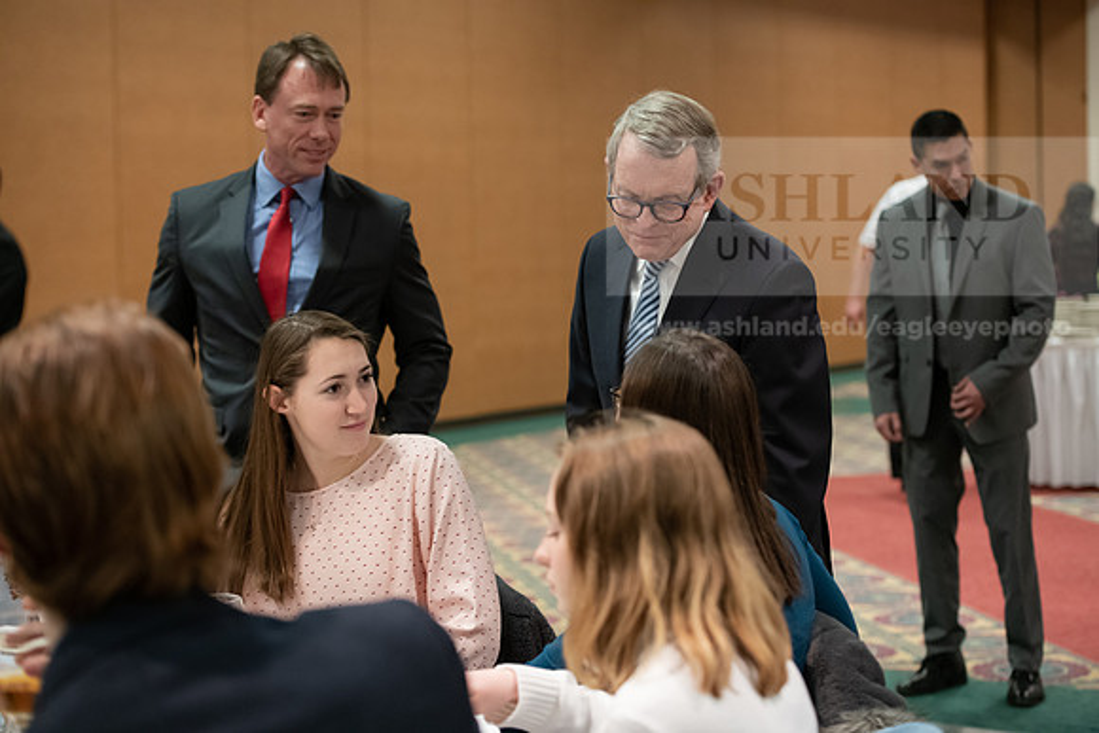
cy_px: 366
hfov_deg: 28.8
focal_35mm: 70
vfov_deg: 19.5
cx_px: 550
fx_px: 2137
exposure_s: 1/200
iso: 2500
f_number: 3.5
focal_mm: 70
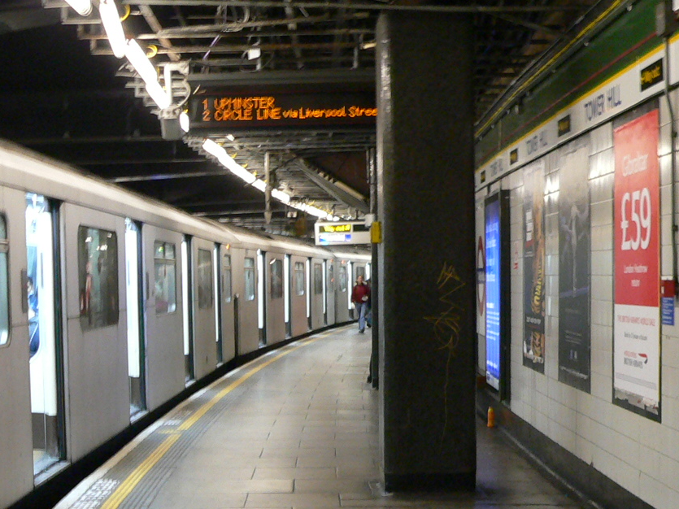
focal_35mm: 69
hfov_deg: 28.1
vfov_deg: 21.1
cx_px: 298
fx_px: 1353
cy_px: 384
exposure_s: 1/6
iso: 200
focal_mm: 6
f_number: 2.8
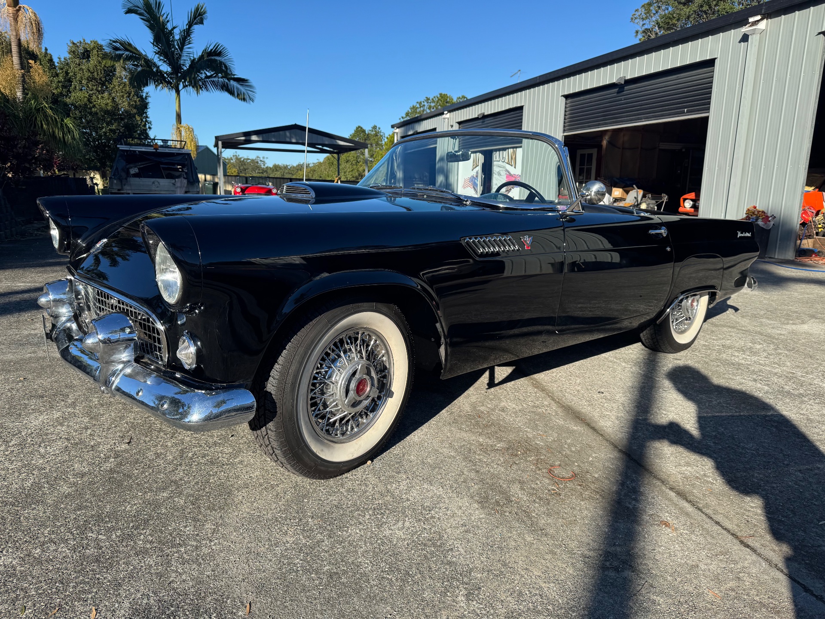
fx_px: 572
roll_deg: -2.1
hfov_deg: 71.6
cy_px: 310
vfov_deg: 56.8
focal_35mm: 24
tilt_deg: -10.3
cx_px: 412
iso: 80
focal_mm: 6.76
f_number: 1.78
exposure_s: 1/2604
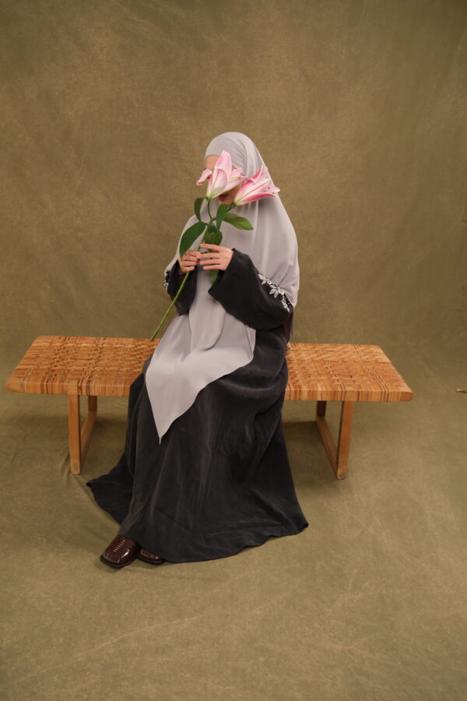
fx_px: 681
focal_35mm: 35
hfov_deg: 37.9
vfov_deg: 54.4
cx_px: 234
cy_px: 350
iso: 160
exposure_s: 1/125
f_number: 3.6
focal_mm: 23
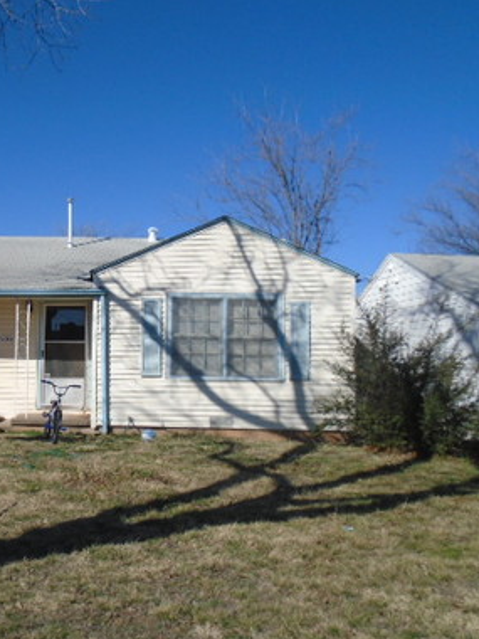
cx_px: 89
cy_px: 320
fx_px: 646
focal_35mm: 35
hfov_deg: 39.0
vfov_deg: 52.6
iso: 100
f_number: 8
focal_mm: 4.6
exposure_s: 1/320
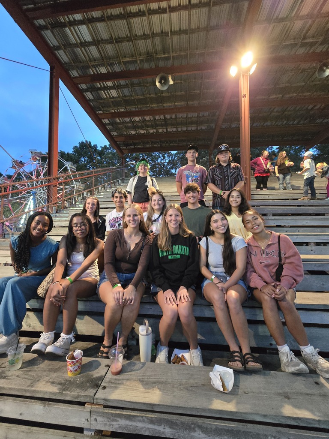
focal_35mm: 13
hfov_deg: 89.9
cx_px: 164
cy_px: 220
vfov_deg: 106.2
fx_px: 165
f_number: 2.2
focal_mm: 2.2
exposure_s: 1/60
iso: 1250
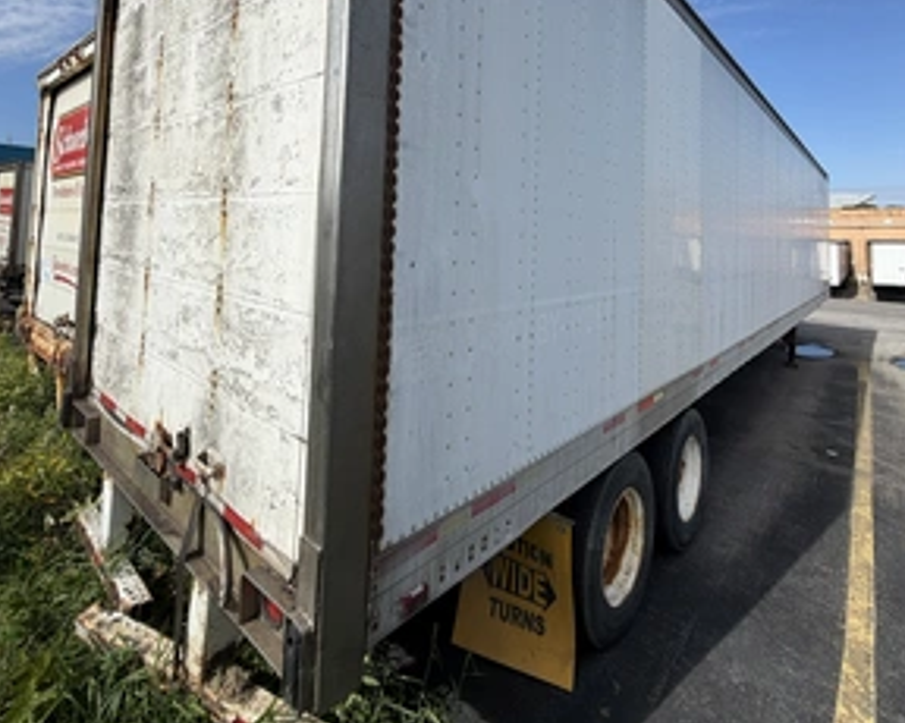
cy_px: 207
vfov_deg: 67.6
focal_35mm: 19
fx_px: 509
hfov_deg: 83.3
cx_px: 440
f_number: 2.2
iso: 20
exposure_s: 1/1285
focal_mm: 2.22
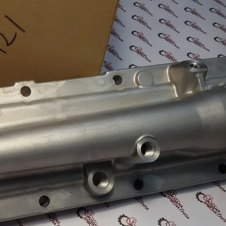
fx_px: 428
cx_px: 1
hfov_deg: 27.9
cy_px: 110
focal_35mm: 58
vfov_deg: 29.6
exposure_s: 1/50
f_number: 2.4
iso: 50
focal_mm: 2.93
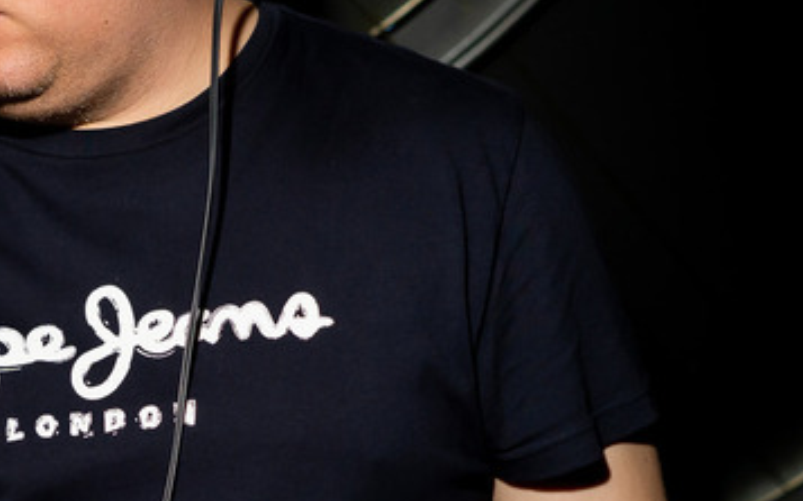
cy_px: 401
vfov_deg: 13.4
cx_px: -2
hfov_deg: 20.7
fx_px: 2122
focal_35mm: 97
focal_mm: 28
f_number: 2.5
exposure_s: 1/160
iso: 500
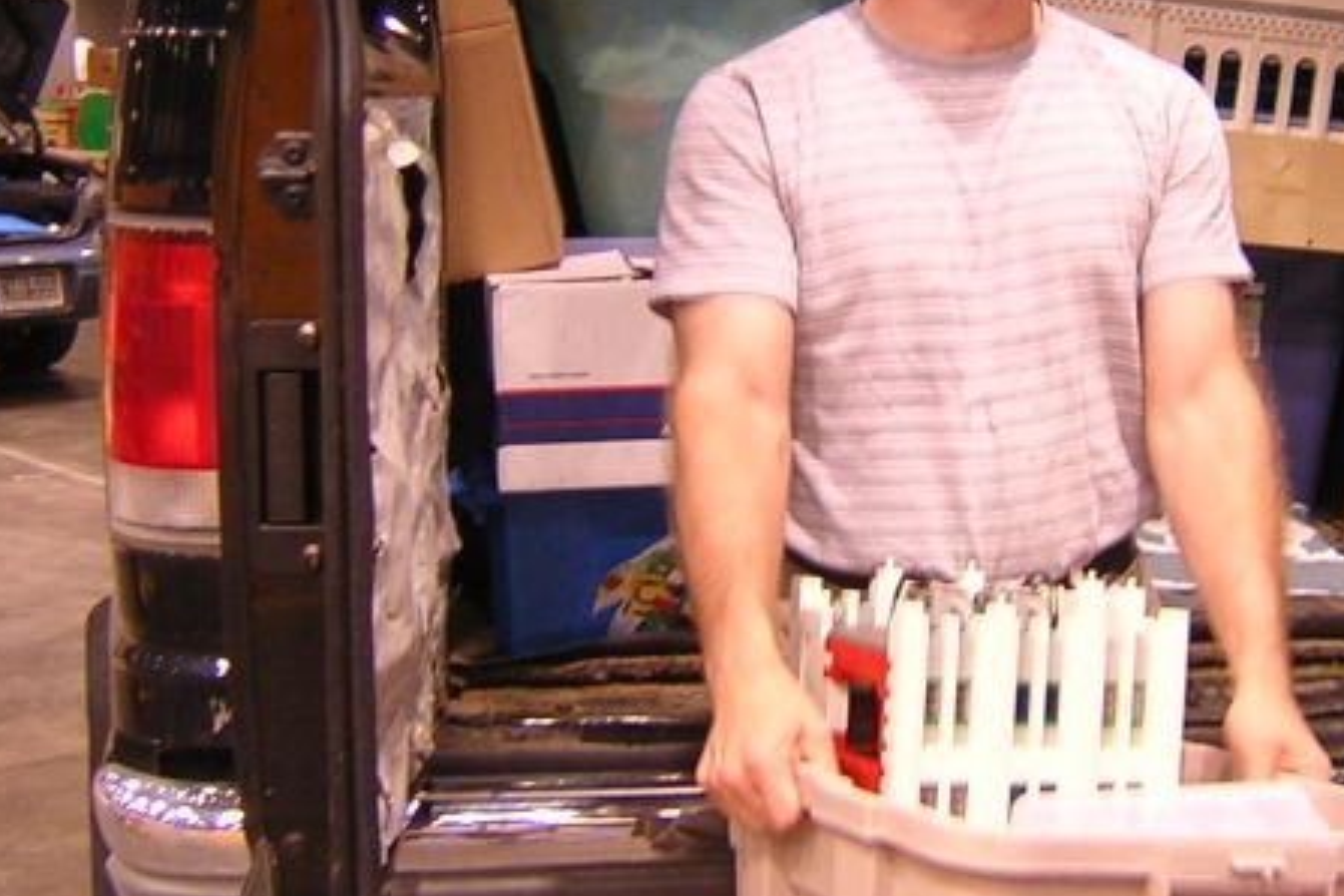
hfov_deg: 29.8
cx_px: 944
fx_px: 2501
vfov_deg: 20.1
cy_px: 210
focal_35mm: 67
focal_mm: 4.7
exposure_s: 1/4.1
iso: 136
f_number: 2.6
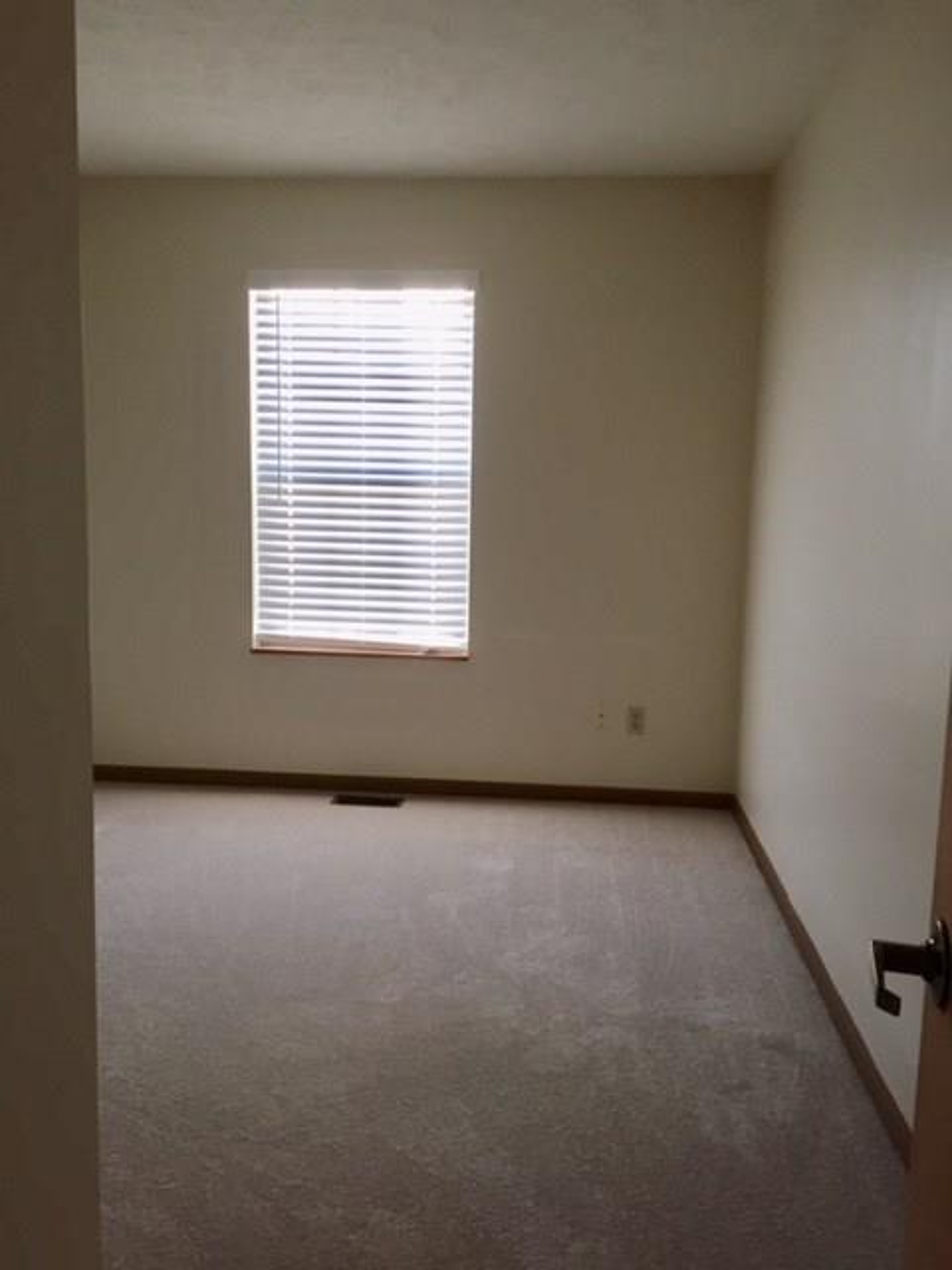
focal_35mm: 29
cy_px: 635
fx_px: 1063
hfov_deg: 48.2
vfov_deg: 61.7
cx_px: 476
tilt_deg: -9.1
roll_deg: -1.2
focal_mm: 4.15
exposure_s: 1/30
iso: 50
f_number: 2.2
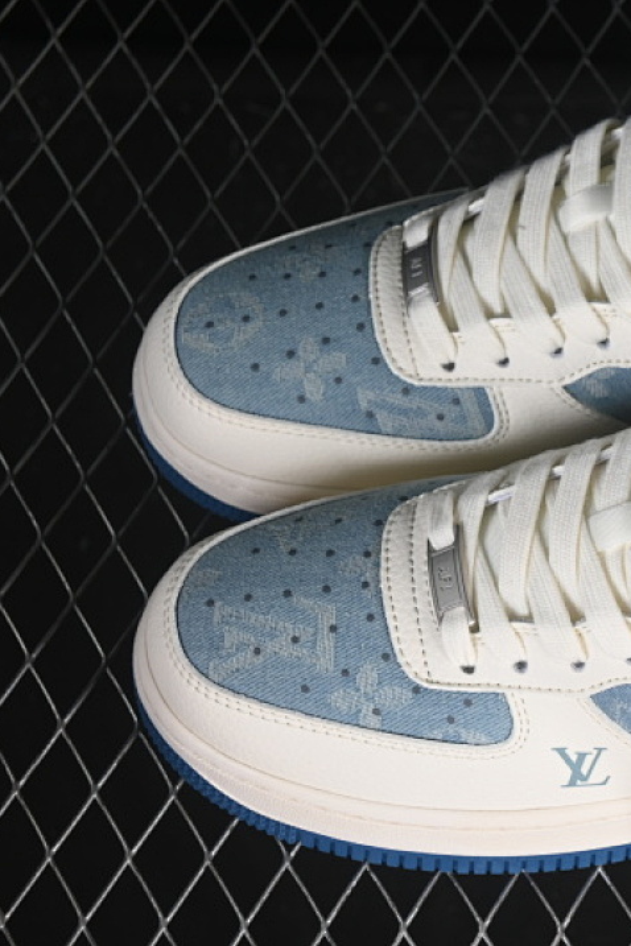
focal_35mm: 113
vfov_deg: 18.1
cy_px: 472
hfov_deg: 12.0
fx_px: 2971
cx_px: 642
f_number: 7.1
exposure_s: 1/80
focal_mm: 50
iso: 160
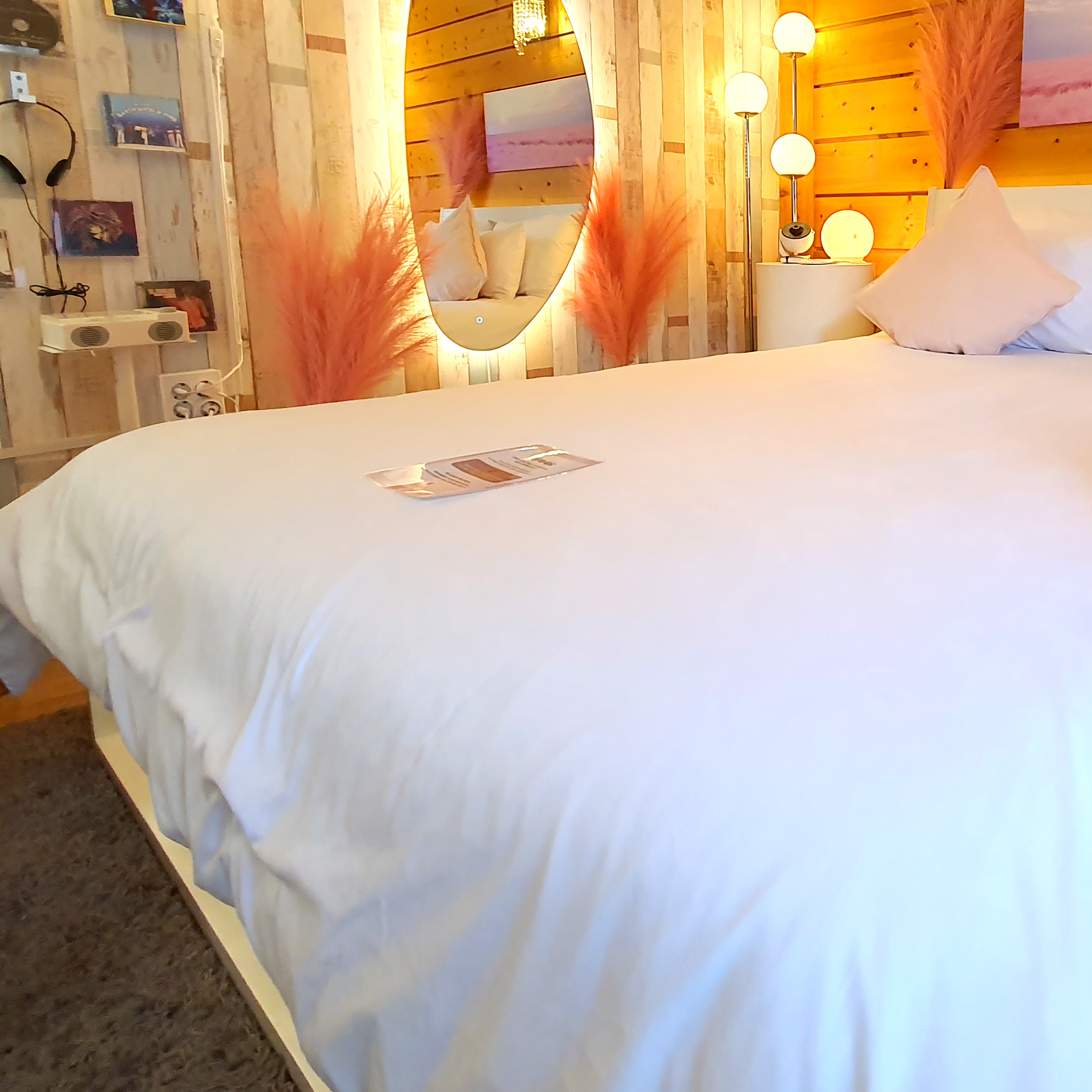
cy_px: 388
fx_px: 857
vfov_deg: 63.8
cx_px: 853
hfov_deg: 60.5
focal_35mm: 24
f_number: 2.2
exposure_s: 1/60
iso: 125
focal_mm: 1.8
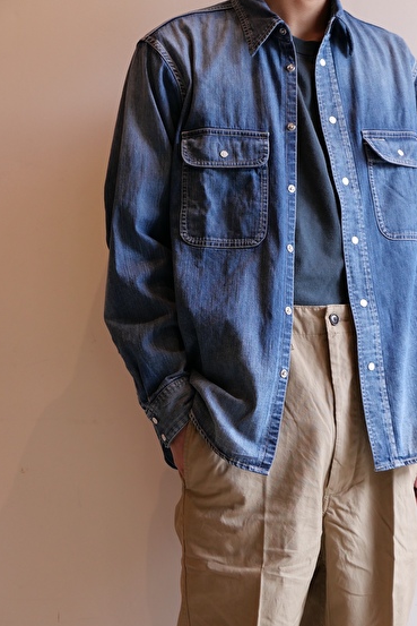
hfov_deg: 14.5
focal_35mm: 94
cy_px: 341
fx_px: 1632
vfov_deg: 21.7
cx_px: 272
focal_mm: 34
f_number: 2.8
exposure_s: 1/125
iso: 500
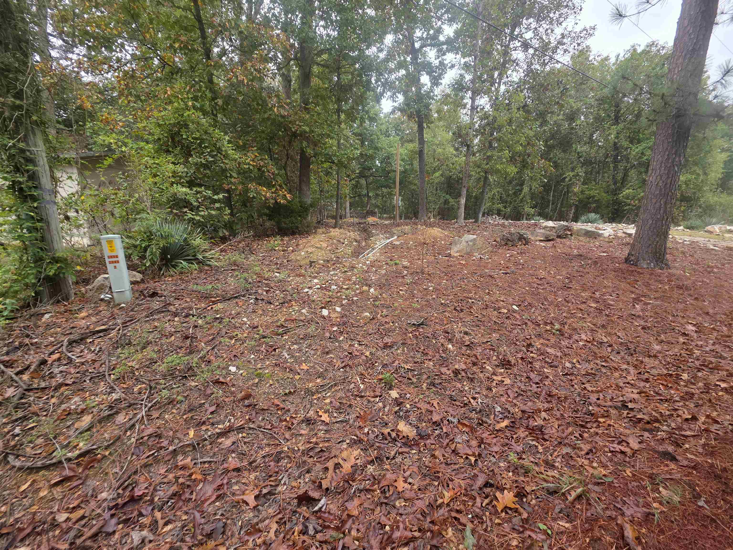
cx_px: 366
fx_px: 275
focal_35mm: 13
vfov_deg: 89.9
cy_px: 275
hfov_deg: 106.2
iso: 32
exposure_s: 1/120
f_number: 1.9
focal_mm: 2.2
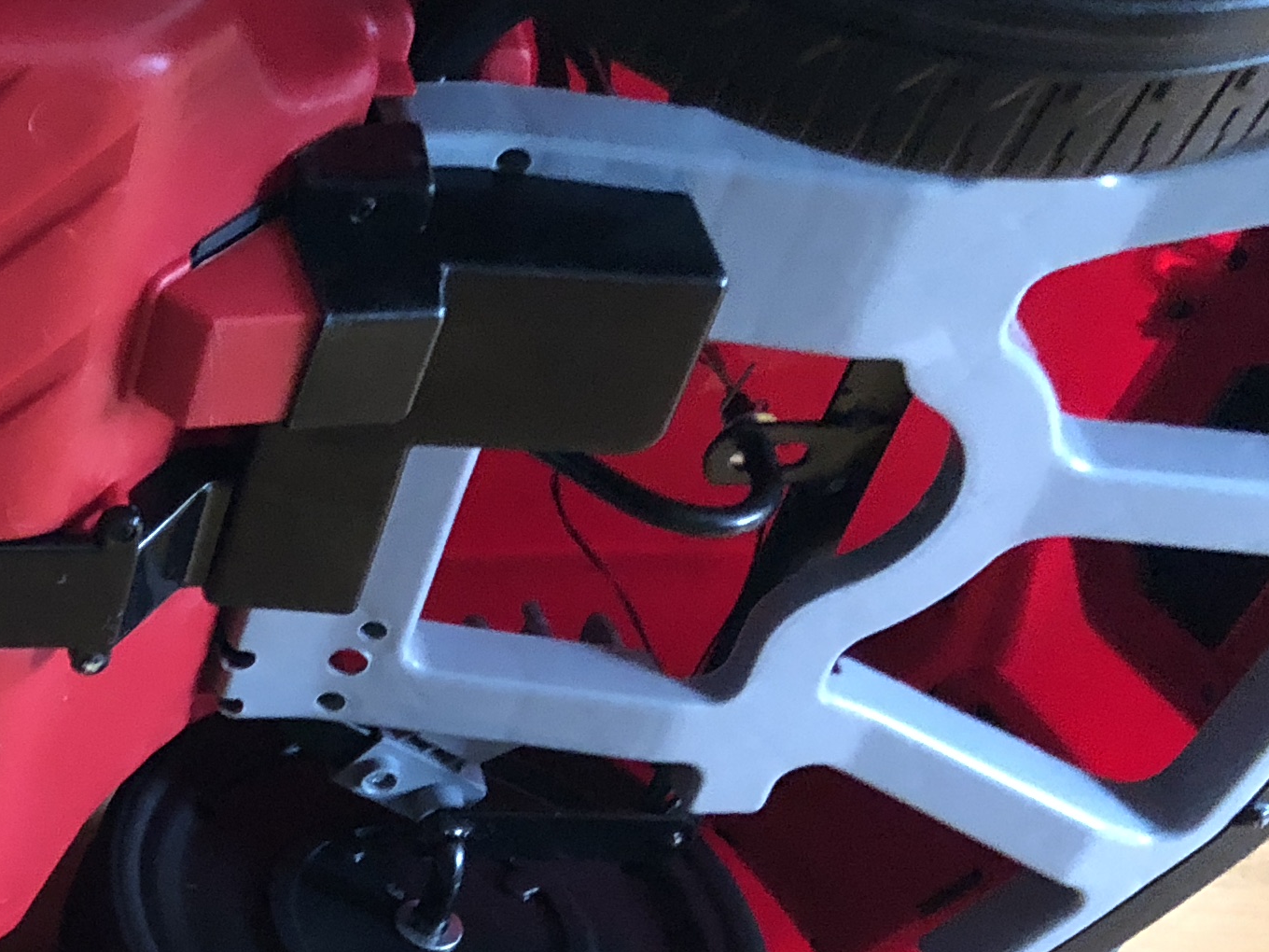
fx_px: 3043
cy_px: 784
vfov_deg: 17.6
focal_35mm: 83
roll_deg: -2.3
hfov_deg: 20.8
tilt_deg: -44.3
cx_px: -501
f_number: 1.8
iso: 80
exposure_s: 1/4
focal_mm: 4
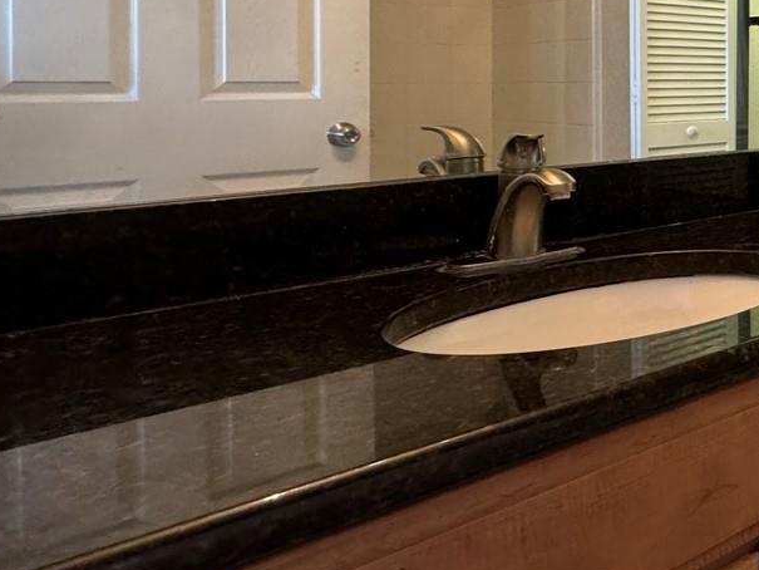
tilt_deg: -2.2
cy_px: 94
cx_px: 989
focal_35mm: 37
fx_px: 811
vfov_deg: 37.0
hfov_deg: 34.8
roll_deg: -0.1
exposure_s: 1/60
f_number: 2.2
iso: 320
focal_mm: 2.22
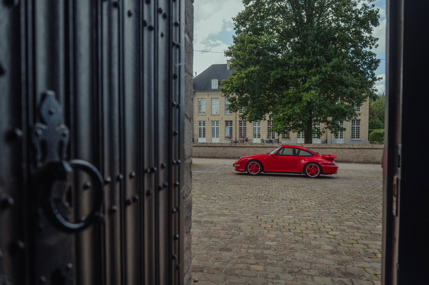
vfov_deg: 47.9
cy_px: 142
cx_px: 214
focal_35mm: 27
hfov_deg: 67.4
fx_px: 322
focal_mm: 27
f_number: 3.5
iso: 100
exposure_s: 1/160
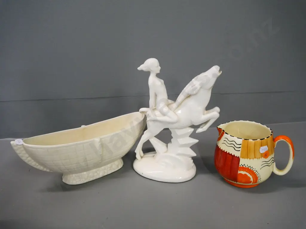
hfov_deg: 60.0
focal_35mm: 30
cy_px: 114
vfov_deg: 46.8
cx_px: 153
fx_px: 265
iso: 3200
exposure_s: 1/160
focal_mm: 15
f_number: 5
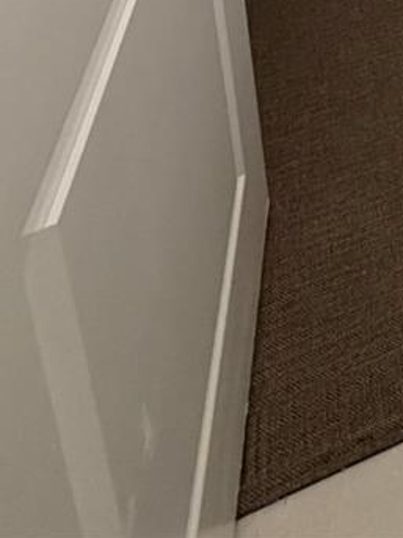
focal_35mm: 49
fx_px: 761
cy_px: -400
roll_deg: -1.2
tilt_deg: -13.7
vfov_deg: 23.2
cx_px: 580
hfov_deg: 24.2
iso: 250
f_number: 2.2
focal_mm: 2.22
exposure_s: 1/120
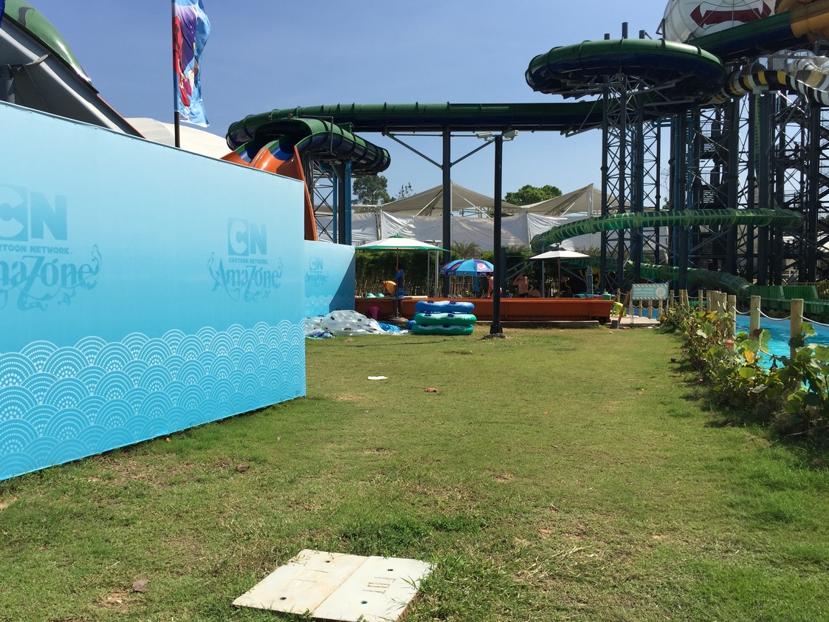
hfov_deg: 58.3
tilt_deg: -2.0
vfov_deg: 45.4
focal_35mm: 31
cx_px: 390
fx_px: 742
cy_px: 317
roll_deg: -0.9
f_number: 2.2
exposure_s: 1/2825
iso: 32
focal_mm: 4.15
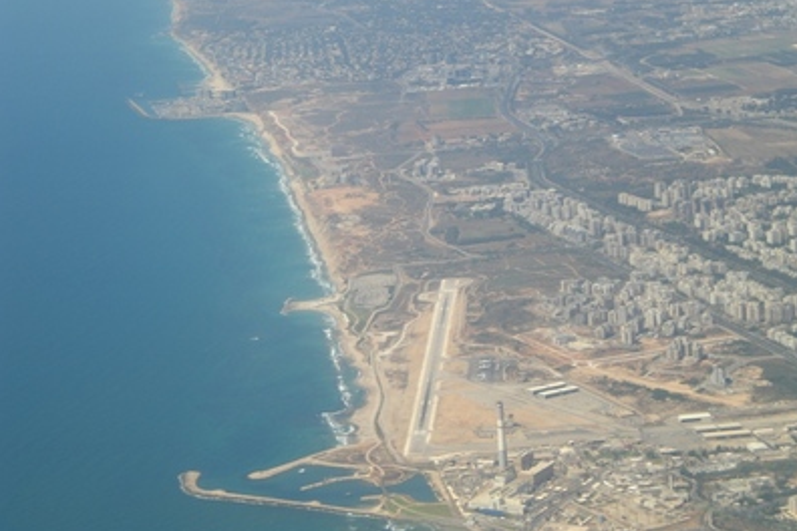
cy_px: 249
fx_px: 2324
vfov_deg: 13.0
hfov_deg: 19.5
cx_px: 398
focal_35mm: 105
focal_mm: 16.51
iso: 50
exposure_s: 1/250
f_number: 5.4
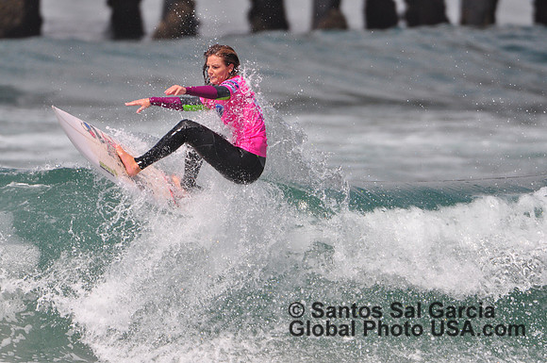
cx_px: 274
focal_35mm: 825
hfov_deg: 2.5
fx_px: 12518
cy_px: 182
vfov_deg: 1.7
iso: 640
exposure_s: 1/4000
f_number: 5.6
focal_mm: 550
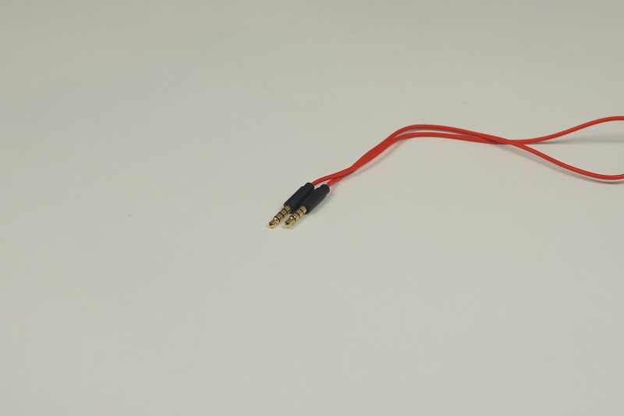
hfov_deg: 27.0
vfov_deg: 18.2
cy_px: 208
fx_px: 1300
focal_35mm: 75
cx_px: 312
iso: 100
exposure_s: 1/100
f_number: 4.5
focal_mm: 50
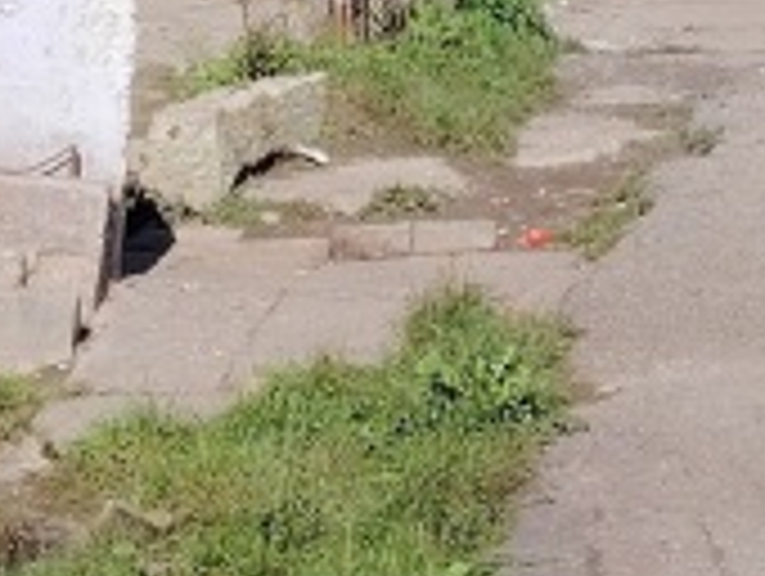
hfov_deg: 11.6
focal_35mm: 169
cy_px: -796
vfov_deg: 8.1
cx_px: 734
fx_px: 3740
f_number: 1.75
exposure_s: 1/1483
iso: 101
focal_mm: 5.25
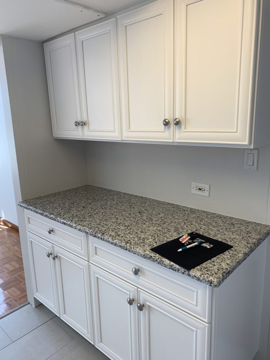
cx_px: 135
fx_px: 270
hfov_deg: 53.1
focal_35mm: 26
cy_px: 180
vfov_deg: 67.3
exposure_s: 1/120
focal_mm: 4.25
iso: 32
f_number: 1.8
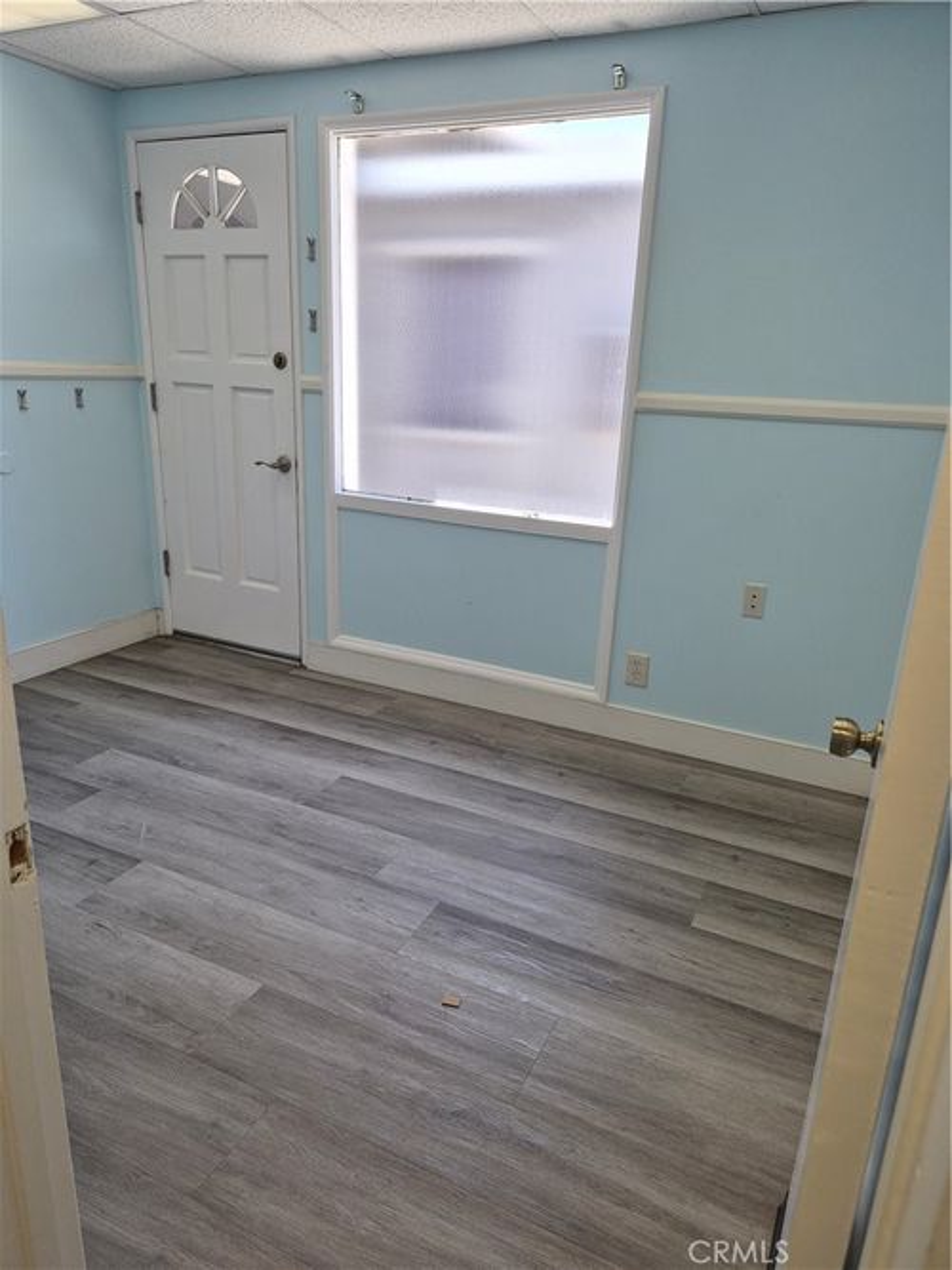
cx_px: 476
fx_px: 844
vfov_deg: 73.9
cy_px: 635
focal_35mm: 23
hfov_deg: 58.9
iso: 32
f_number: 1.8
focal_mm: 5.4
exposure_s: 1/242
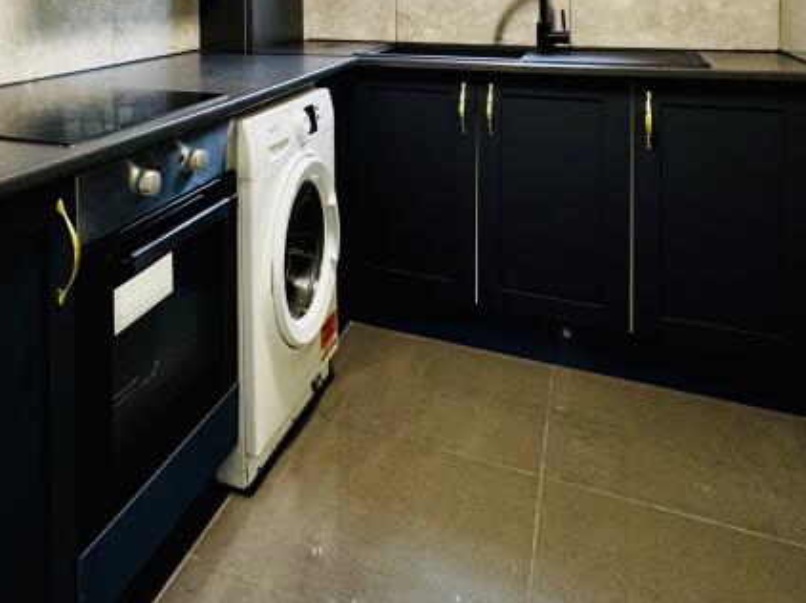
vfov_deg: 37.6
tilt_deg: -1.9
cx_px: 166
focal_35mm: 34
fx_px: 791
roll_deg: +0.9
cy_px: 10
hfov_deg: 50.8
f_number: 2.2
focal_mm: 2.22
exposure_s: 1/50
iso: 500
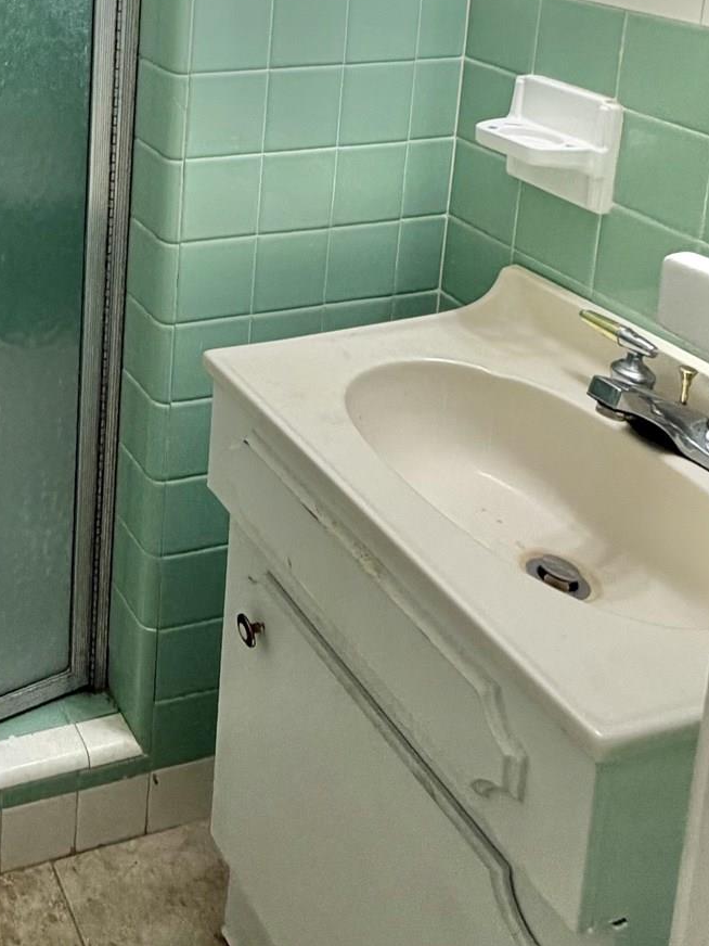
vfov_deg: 42.2
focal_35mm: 37
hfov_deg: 33.1
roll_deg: -1.2
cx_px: -99
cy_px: -34
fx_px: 1010
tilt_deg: -9.5
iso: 200
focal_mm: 2.22
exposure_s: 1/120
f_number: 2.2
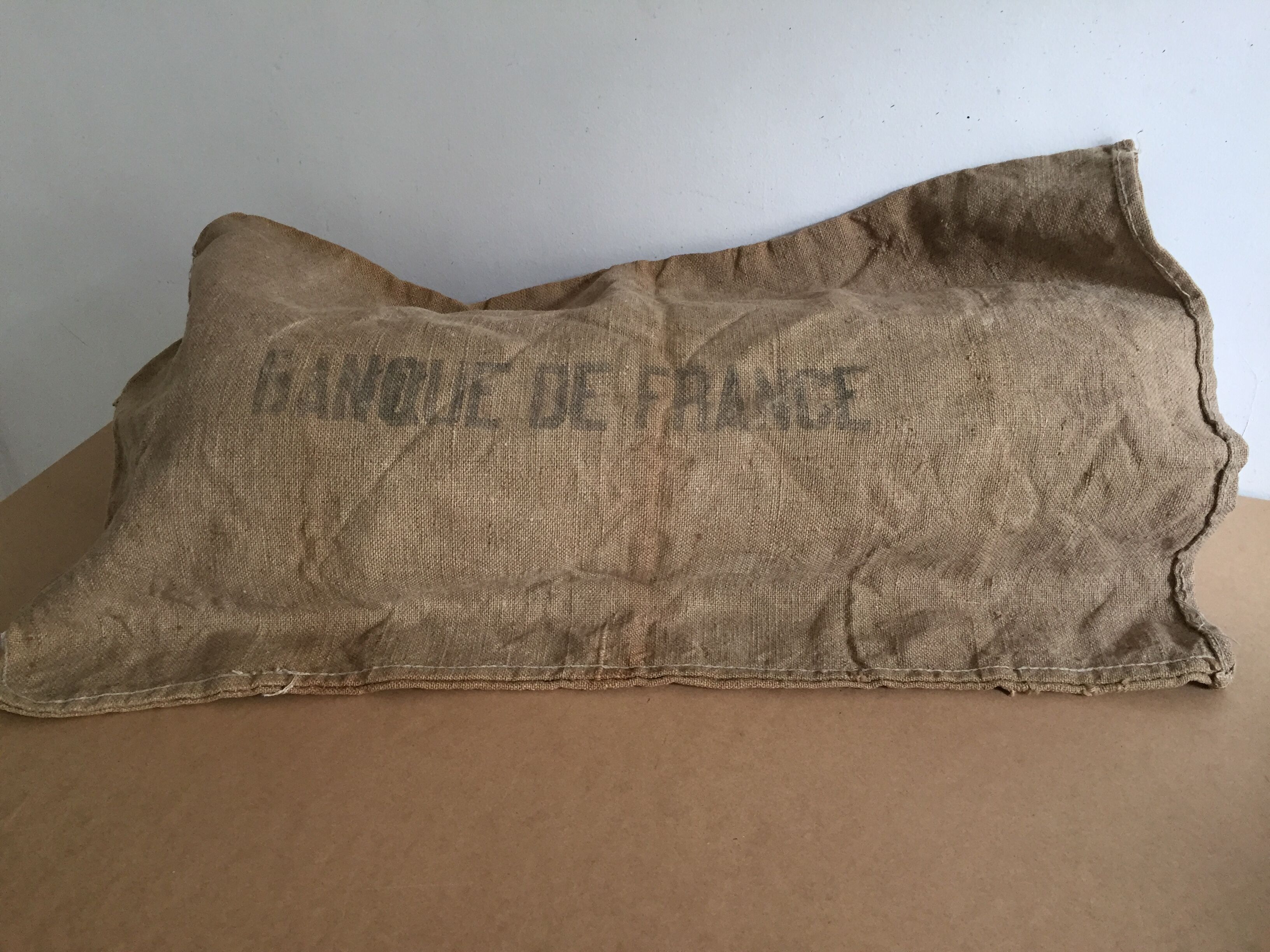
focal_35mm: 29
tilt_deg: -32.2
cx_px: 635
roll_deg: -0.6
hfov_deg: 61.7
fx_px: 1064
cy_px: 476
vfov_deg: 48.2
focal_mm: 4.15
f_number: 2.2
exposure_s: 1/33
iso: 160
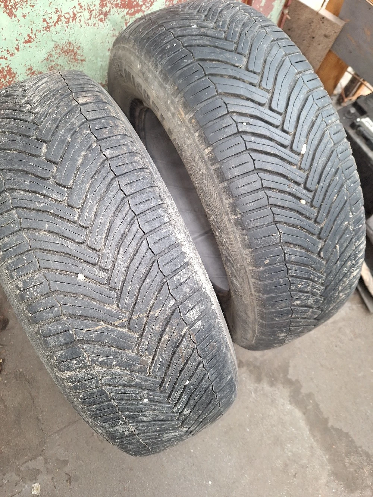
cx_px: 186
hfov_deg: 58.9
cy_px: 248
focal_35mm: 23
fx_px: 330
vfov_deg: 73.9
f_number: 1.8
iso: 125
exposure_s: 1/50
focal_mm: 5.54
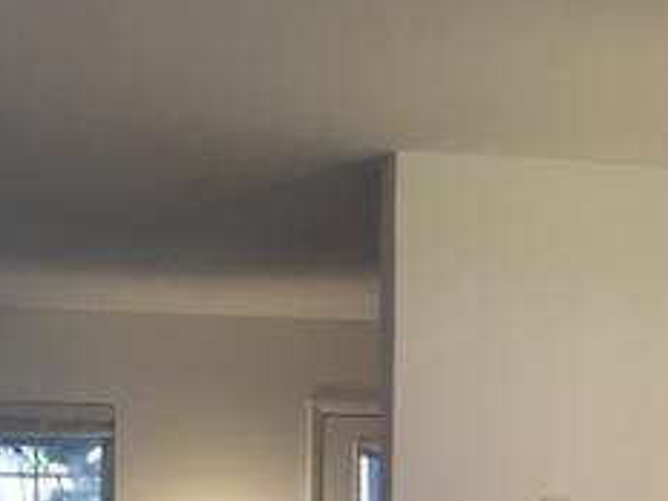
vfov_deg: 17.7
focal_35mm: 80
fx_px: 1544
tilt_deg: -2.0
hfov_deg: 24.4
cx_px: 409
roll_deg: -0.8
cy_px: 570
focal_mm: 4.15
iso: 50
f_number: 2.2
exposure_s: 1/30
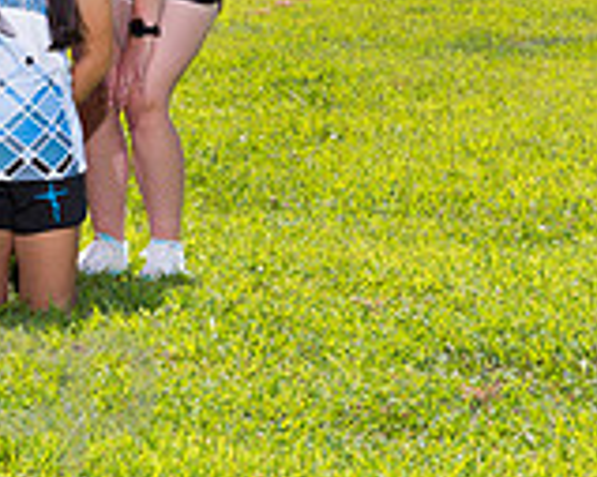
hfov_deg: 9.1
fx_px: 3549
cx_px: -518
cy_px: -120
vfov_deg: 7.6
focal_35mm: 201
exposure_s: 1/250
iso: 100
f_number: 6.3
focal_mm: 50
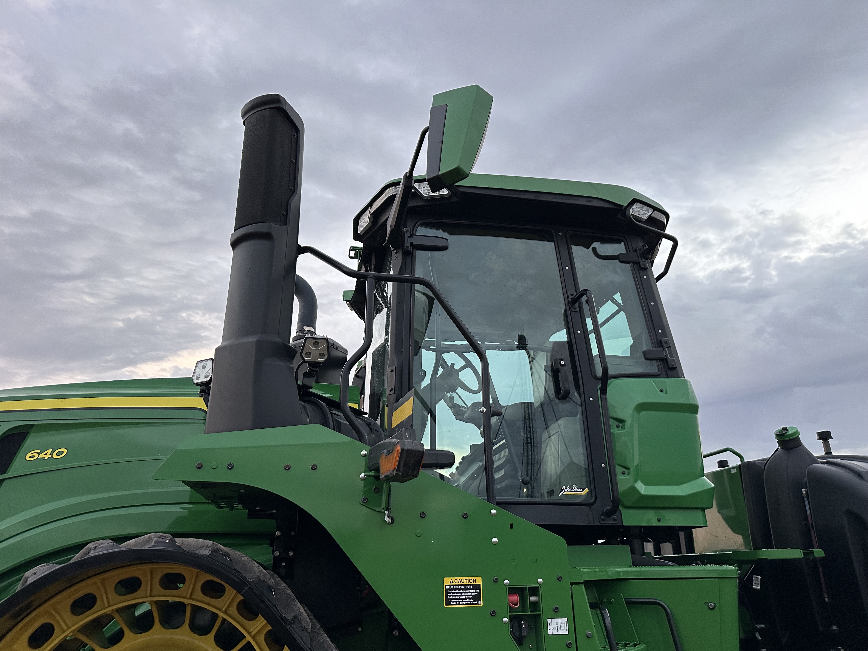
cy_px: 326
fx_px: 602
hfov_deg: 71.6
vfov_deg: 56.8
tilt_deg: +23.6
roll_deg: +2.4
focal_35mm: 24
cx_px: 434
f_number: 1.78
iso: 200
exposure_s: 1/121
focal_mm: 6.86
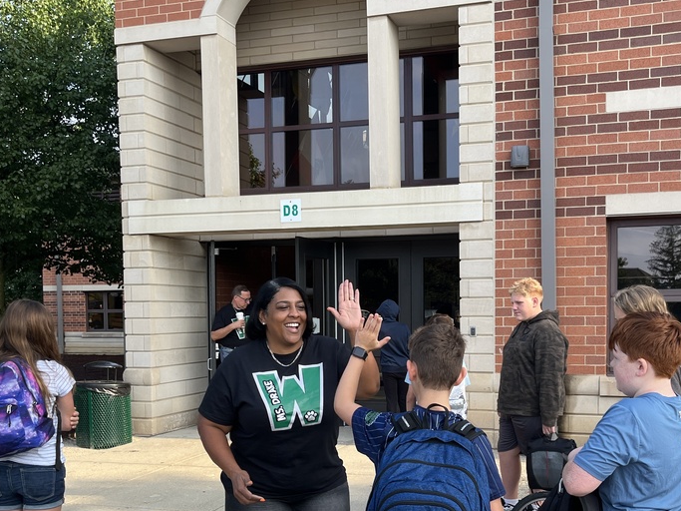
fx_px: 767
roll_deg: -1.7
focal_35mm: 39
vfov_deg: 36.5
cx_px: 431
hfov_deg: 47.4
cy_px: 337
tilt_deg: -1.9
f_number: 1.6
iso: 50
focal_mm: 5.1
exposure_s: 1/577
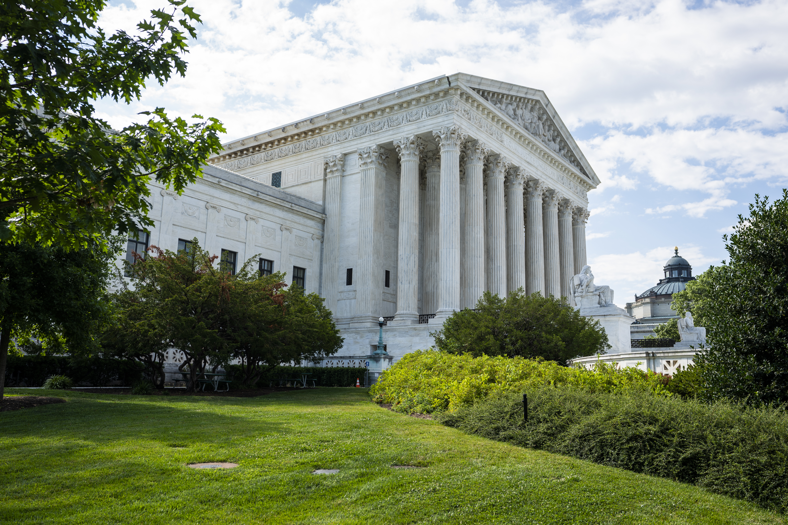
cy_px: 262
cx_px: 394
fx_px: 657
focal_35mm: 30
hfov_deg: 61.9
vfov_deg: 43.6
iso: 100
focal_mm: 30
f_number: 4
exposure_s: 1/400
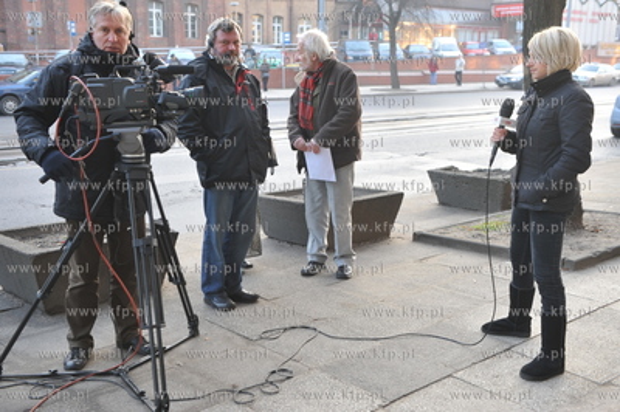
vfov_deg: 33.3
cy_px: 206
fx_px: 688
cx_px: 310
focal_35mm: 40
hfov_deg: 48.5
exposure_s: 1/50
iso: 320
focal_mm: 40
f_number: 5.6
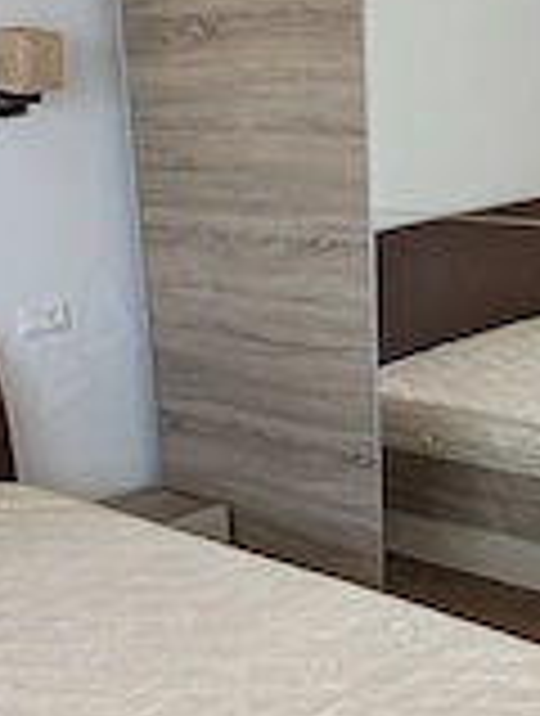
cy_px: 538
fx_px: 1243
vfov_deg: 31.5
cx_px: 324
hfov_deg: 24.5
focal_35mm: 60
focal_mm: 2.02
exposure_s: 1/55.8
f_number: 1.7
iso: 140
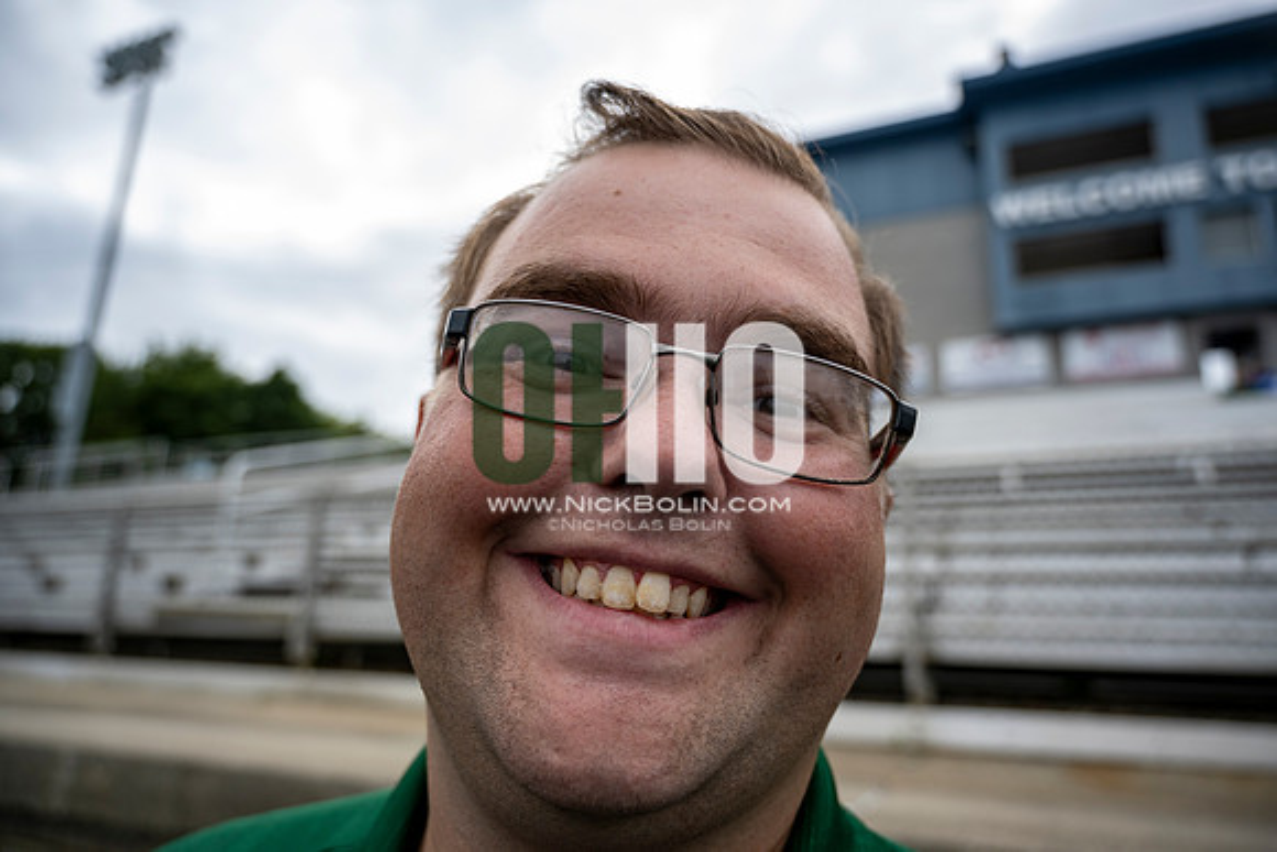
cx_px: 638
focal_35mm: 24
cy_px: 426
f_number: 4
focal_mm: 24
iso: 200
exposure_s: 1/800
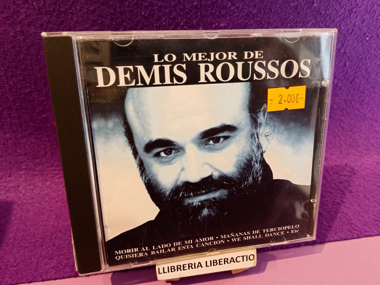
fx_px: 285
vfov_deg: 53.1
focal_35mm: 26
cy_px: 142
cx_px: 190
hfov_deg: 67.3
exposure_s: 1/50
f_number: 1.8
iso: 1115
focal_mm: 3.96
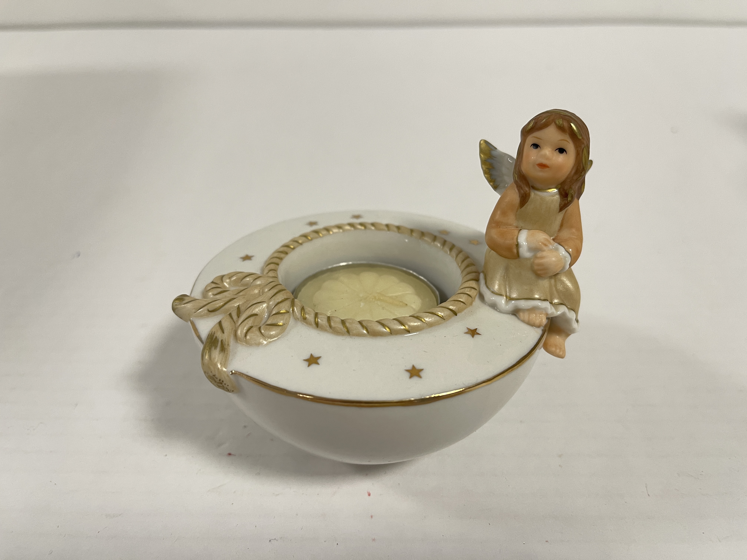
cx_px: 374
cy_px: 280
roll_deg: -0.2
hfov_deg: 69.4
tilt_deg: -32.3
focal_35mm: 25
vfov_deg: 54.9
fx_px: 539
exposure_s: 1/50
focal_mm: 5.1
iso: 80
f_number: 1.6
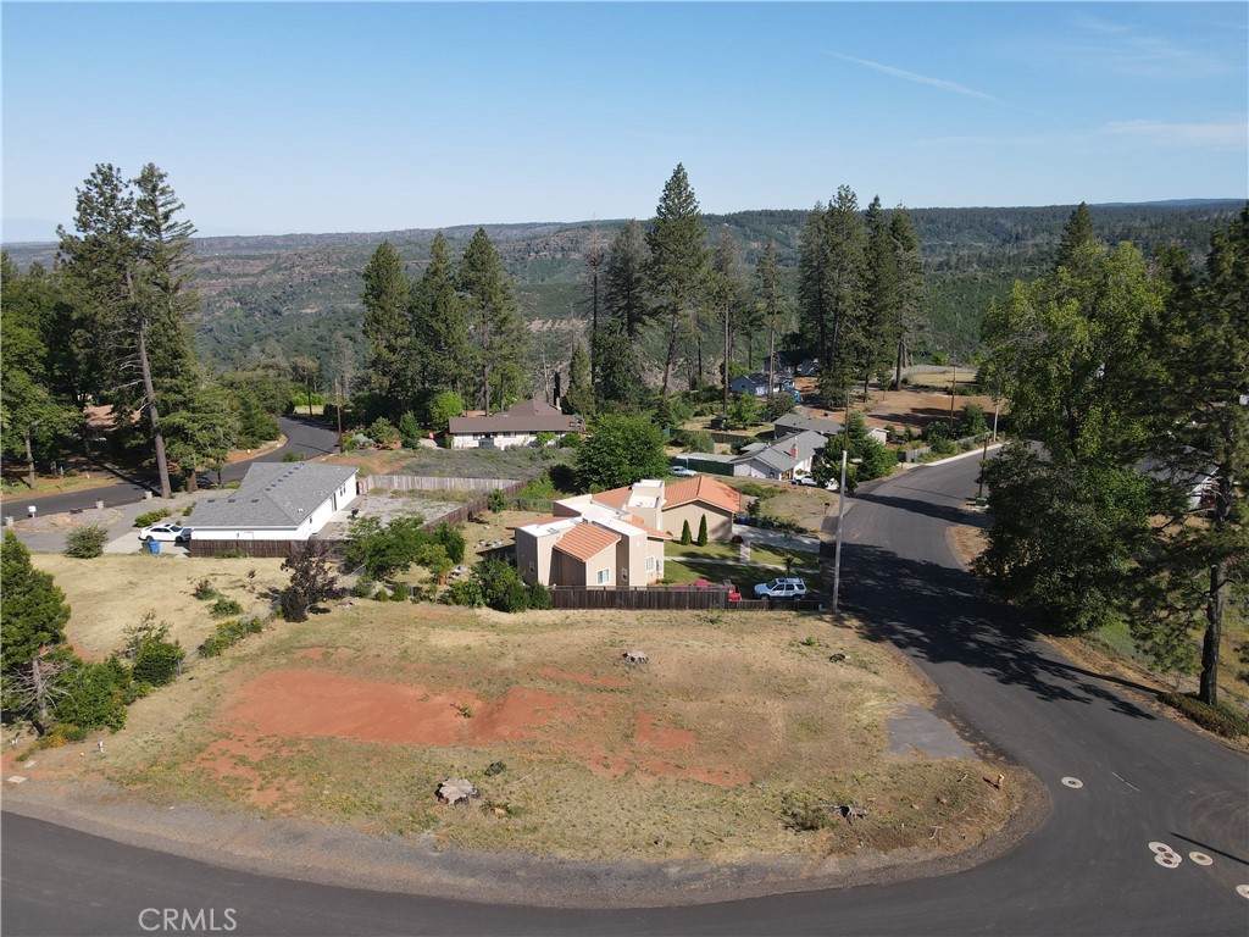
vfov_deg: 56.8
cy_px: 468
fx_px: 866
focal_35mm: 24
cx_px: 624
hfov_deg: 71.6
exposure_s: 1/640
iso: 100
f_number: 2.8
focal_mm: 4.5
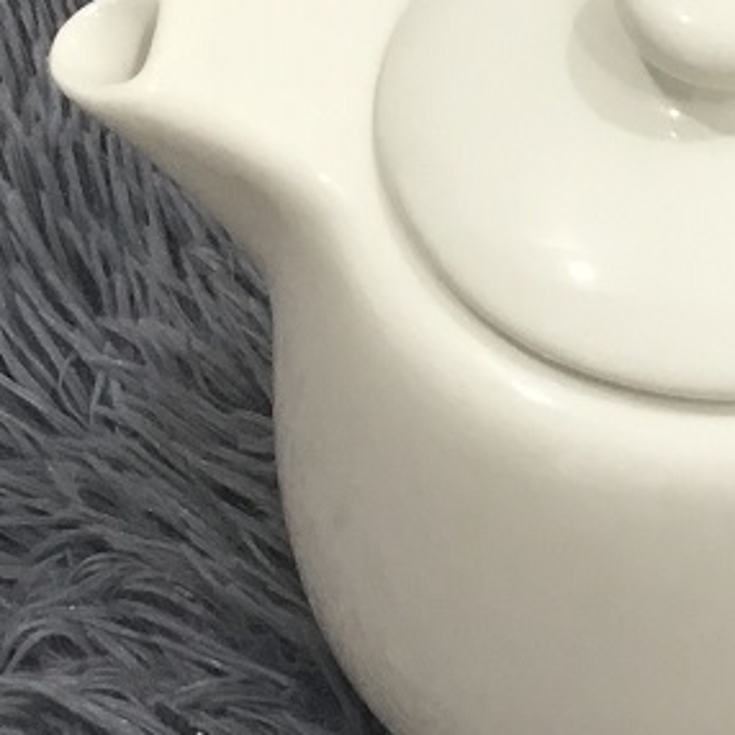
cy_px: 368
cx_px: 784
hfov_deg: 14.8
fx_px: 2763
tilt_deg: -54.2
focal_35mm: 115
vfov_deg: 15.2
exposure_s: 1/33
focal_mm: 3.3
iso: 80
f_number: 2.4
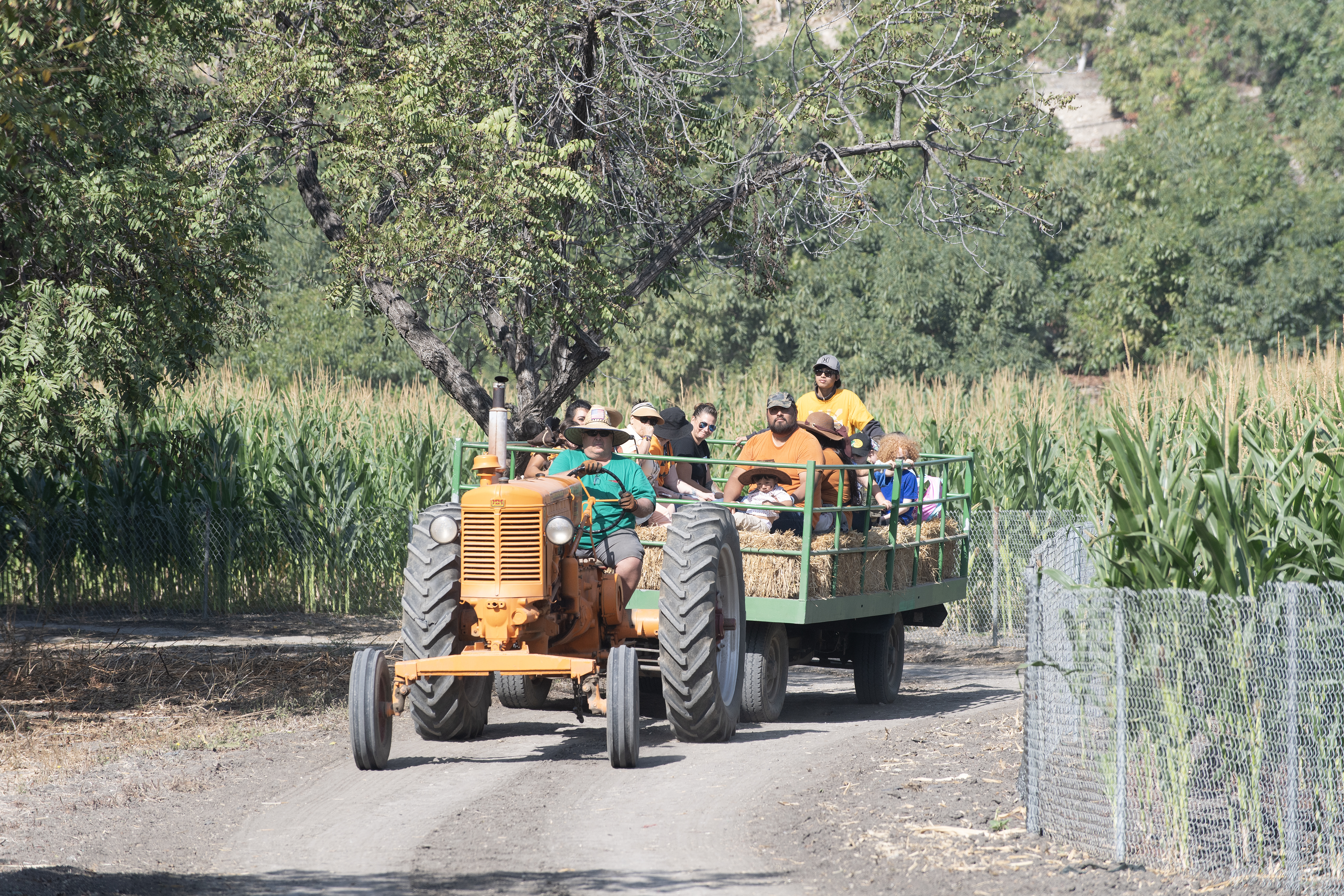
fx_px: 7466
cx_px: 672
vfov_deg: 6.9
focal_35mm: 200
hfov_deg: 10.3
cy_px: 448
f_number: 8
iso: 400
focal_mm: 200
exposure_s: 1/1000
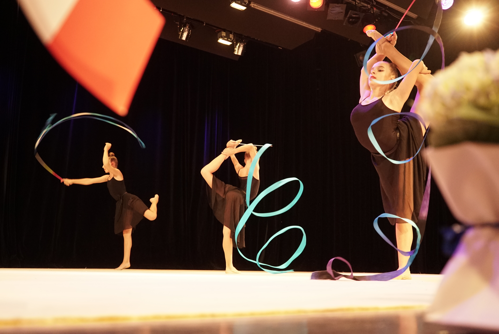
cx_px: 250
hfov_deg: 53.1
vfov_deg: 36.9
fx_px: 499
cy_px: 167
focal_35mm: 36
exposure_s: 1/250
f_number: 5
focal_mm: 36
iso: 5000
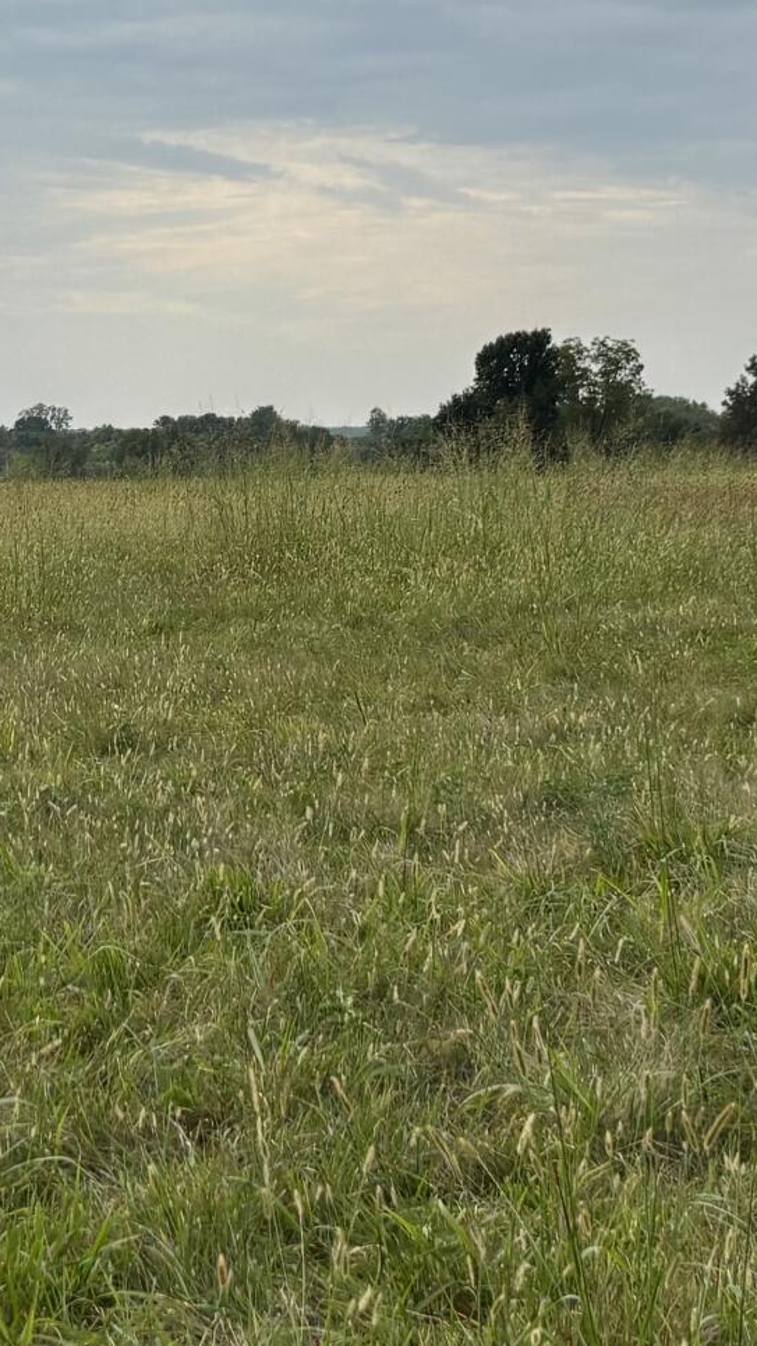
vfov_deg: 24.1
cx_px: 68
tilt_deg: +0.3
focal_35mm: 88
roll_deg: +0.3
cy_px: 457
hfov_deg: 13.6
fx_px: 3142
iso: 50
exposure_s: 1/1949
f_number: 1.6
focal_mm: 5.96
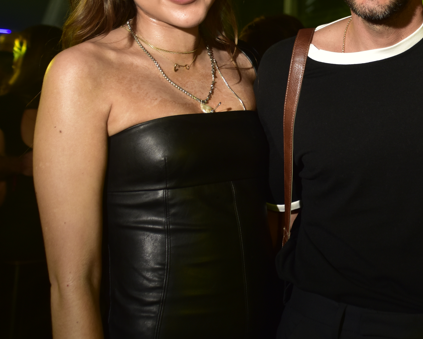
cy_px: 104
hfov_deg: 25.1
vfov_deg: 21.4
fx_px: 889
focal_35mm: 71
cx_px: 448
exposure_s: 1/100
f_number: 3.5
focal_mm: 34
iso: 320
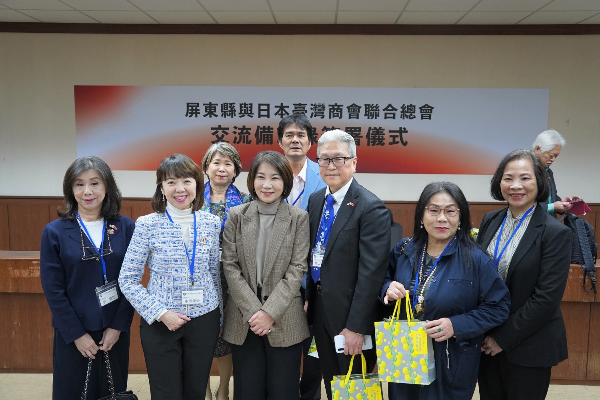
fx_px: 517
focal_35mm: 31
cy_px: 200
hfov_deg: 60.3
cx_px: 300
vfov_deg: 42.3
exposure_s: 1/160
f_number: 4
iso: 2000
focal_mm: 31
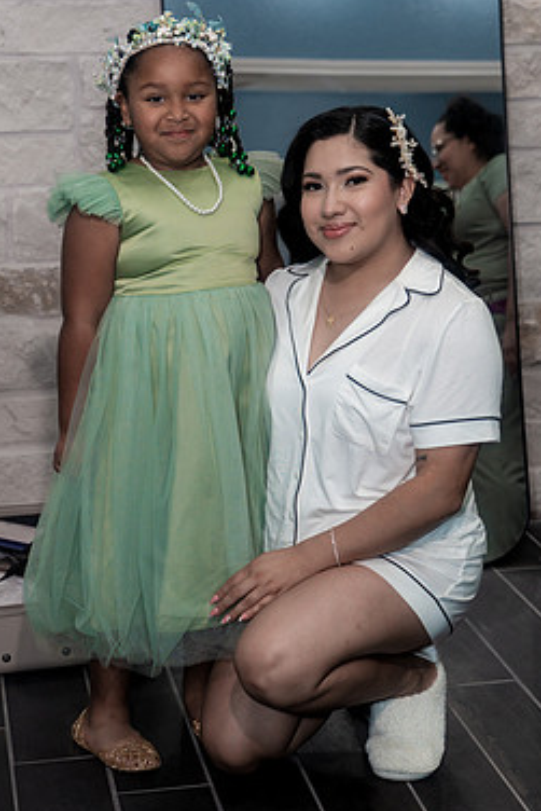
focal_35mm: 73
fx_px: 1644
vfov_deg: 27.7
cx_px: 259
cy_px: 375
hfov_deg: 18.7
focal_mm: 61
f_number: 4
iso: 1600
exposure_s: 1/250
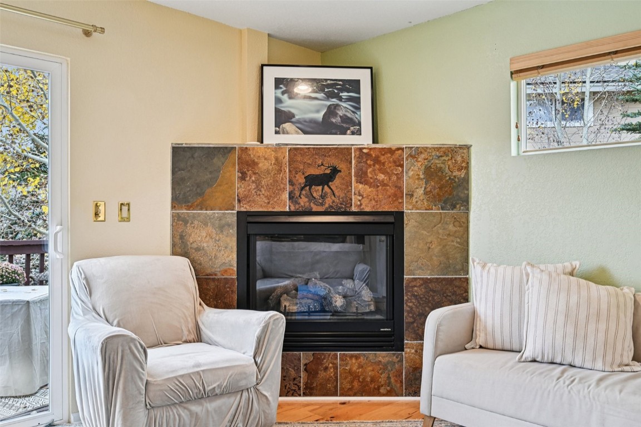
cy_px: 214
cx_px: 320
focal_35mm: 30
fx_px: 534
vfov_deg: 43.6
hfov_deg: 61.9
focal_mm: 30
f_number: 8
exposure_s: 1/10
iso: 400
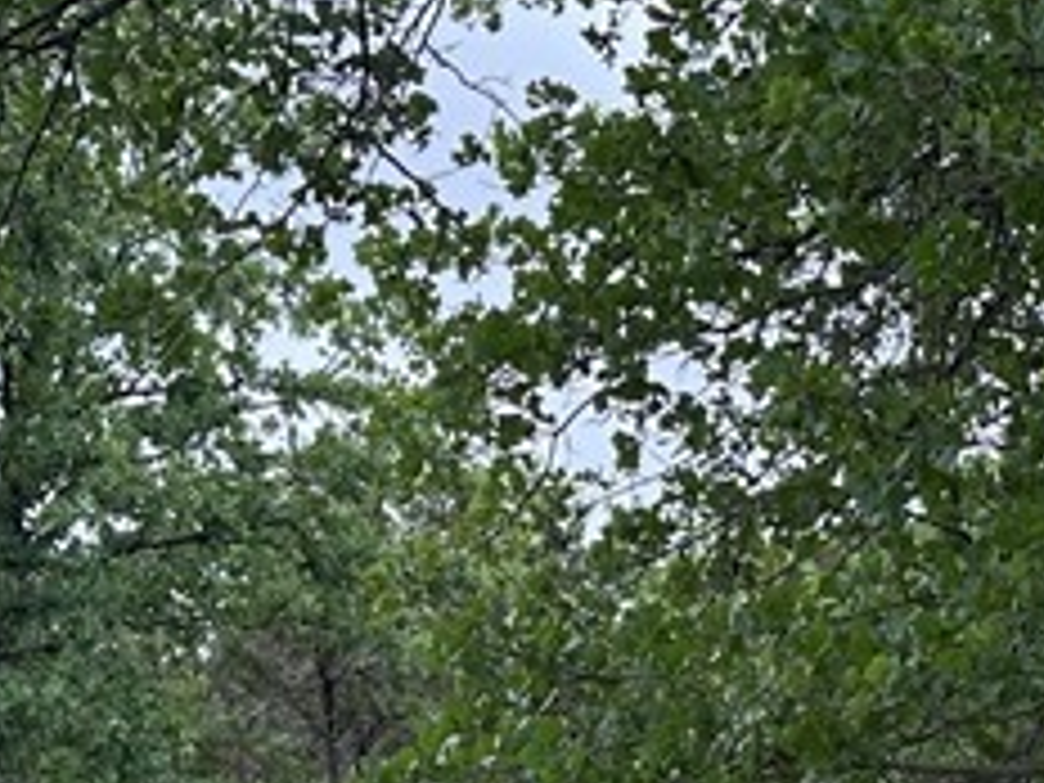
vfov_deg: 13.7
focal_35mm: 106
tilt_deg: +9.8
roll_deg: +0.3
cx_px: 598
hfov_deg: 18.5
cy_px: 868
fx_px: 3197
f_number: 1.78
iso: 80
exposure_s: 1/464
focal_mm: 6.86
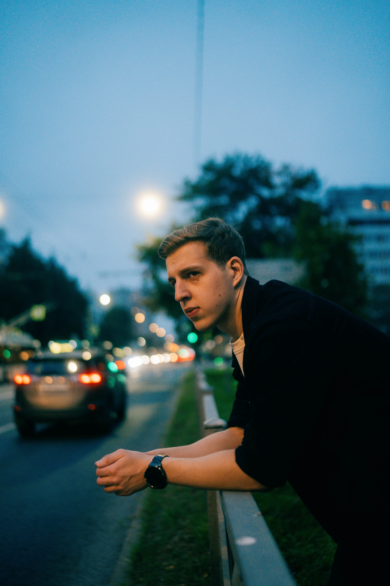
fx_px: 569
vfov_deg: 54.4
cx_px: 195
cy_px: 293
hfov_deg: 37.9
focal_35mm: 35
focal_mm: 35
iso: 1000
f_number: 1.4
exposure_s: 1/500
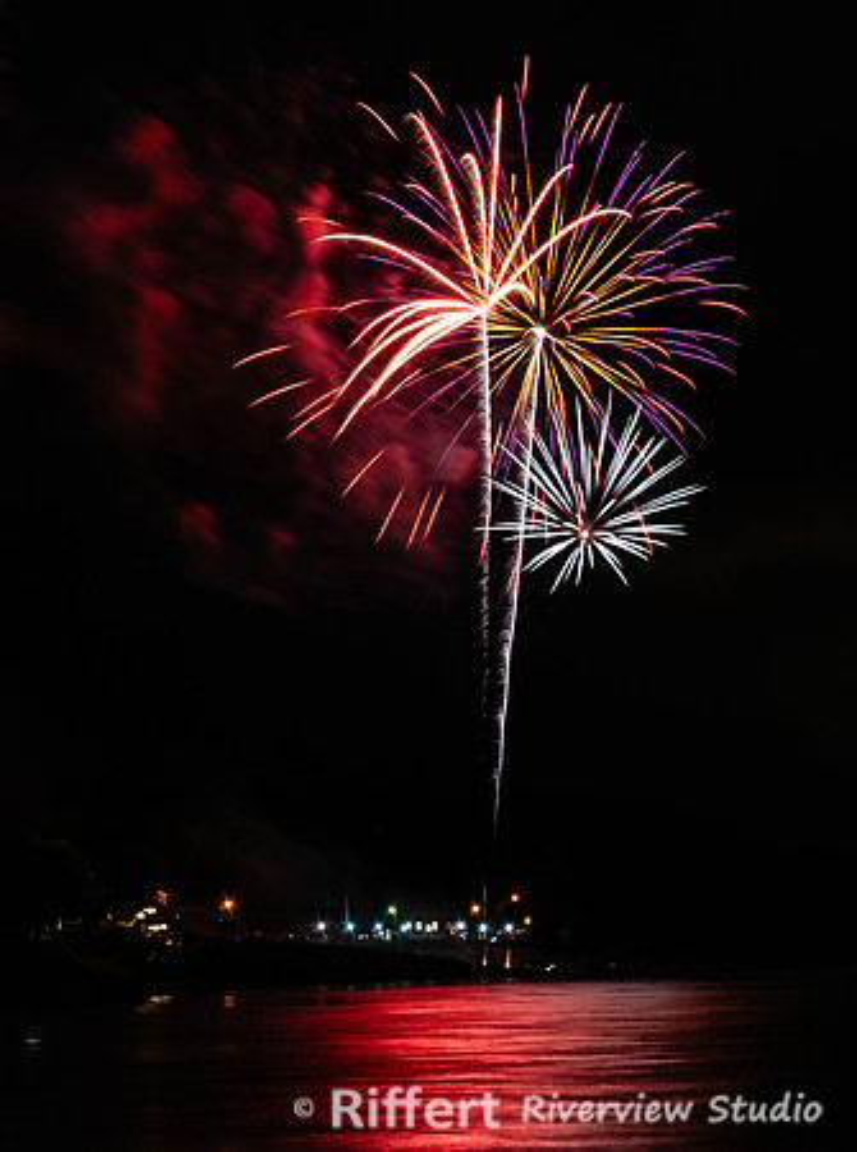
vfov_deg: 9.9
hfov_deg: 7.3
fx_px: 6680
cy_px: 588
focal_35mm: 201
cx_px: 969
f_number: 13
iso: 100
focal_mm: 75
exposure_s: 8.3
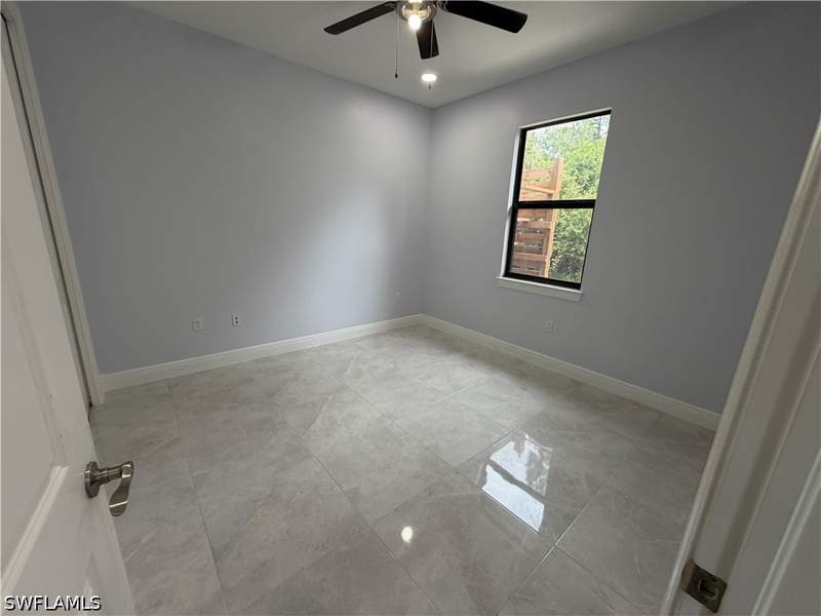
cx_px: 410
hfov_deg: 102.1
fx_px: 332
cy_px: 308
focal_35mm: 14
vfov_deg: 85.7
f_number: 2.2
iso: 100
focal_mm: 2.22
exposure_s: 1/120
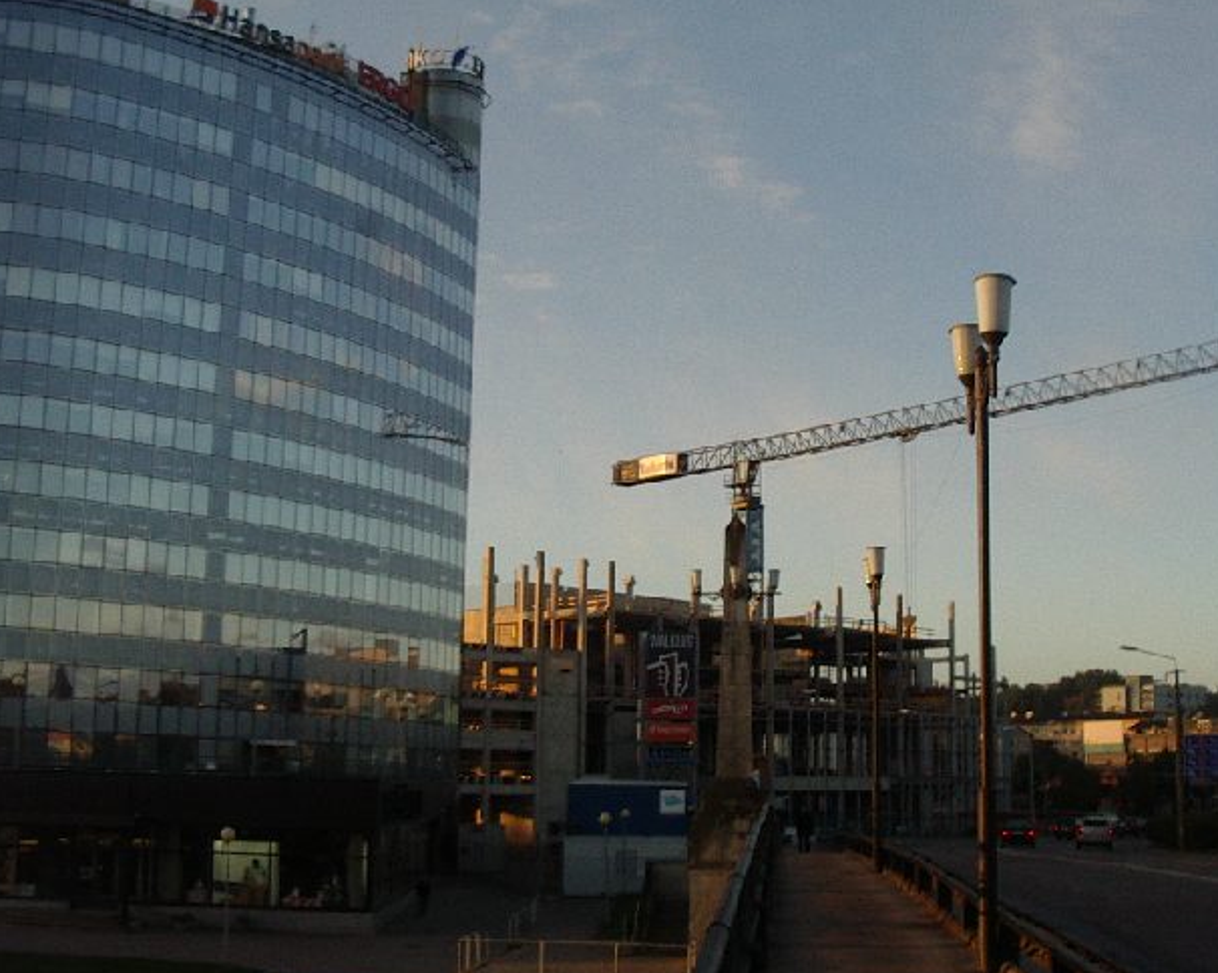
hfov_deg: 38.0
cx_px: 665
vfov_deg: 30.8
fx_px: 1765
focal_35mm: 49
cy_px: 404
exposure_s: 1/200
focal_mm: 5.8
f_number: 4.8
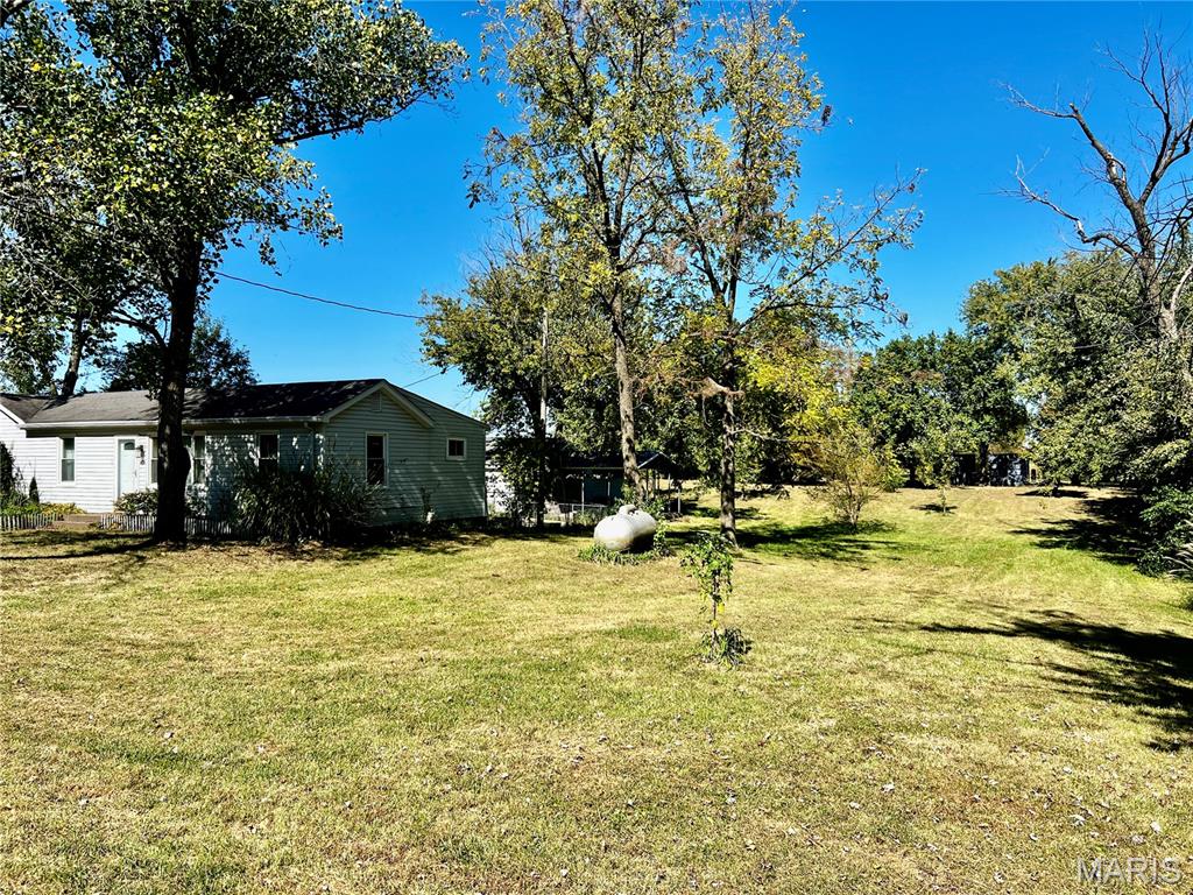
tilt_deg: +1.1
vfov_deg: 53.1
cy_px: 448
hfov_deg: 67.3
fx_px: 896
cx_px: 596
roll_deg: +0.4
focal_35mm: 26
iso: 50
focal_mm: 5.7
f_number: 1.5
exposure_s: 1/3460
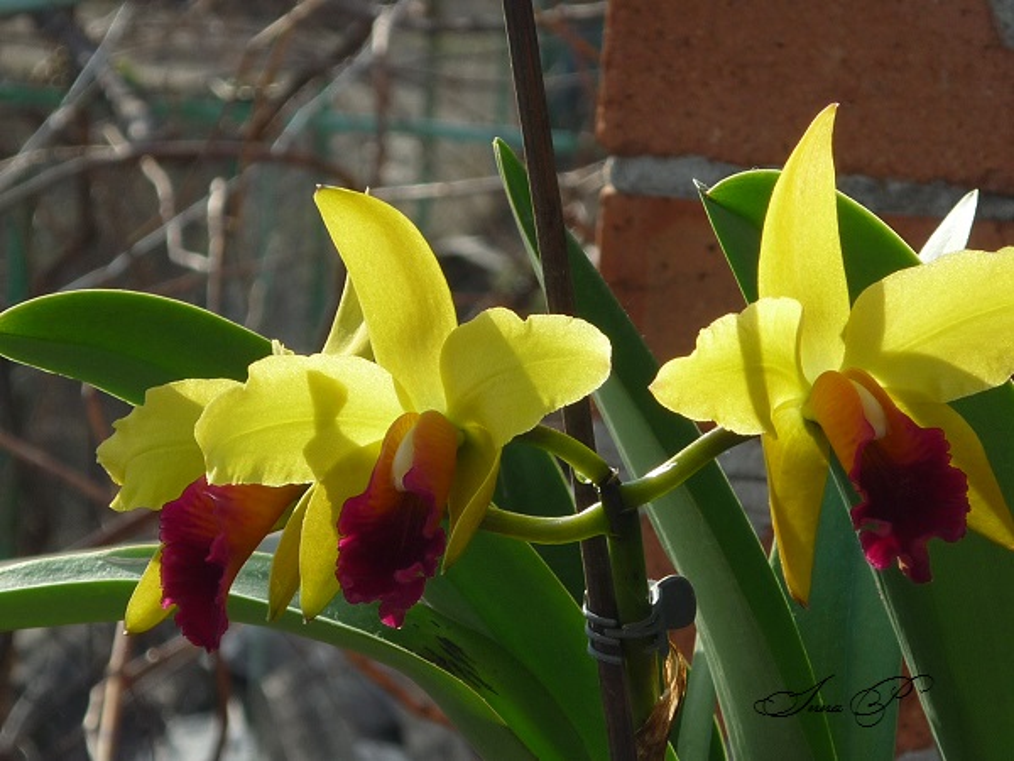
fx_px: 5390
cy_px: 380
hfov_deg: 10.7
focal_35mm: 184
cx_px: 507
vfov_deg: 8.1
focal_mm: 19.1
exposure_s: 1/160
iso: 80
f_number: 5.3
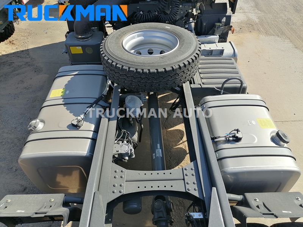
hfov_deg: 65.3
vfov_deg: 51.4
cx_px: 152
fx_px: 236
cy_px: 114
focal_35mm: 27
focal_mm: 5.3
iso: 50
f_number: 1.8
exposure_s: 1/1295
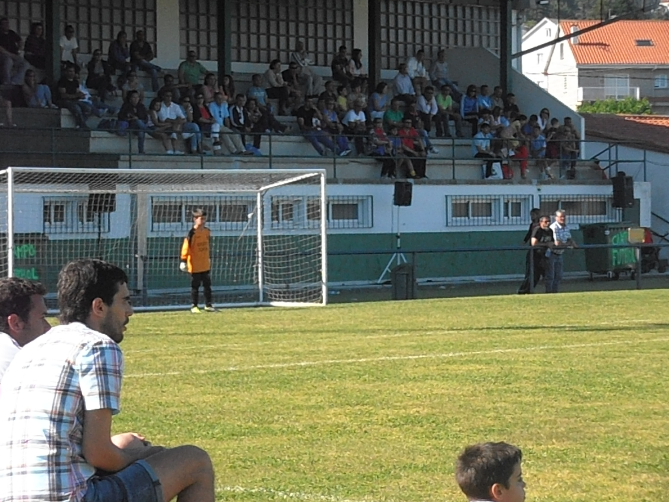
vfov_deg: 8.9
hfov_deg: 11.9
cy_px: 251
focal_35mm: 166
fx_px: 3208
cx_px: 334
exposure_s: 1/125
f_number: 15
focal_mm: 29.44
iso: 400
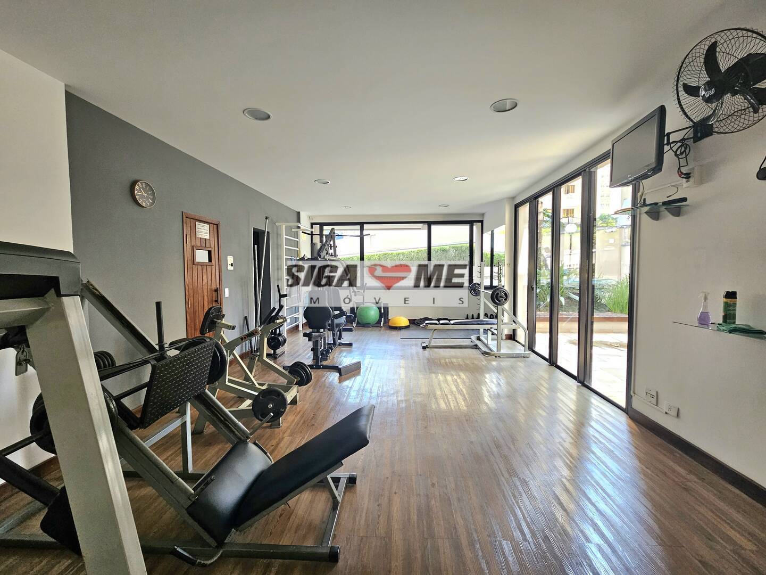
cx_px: 383
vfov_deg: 89.9
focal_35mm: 13
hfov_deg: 106.2
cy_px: 288
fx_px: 288
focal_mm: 2.2
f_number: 2.2
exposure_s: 1/77.5
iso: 125
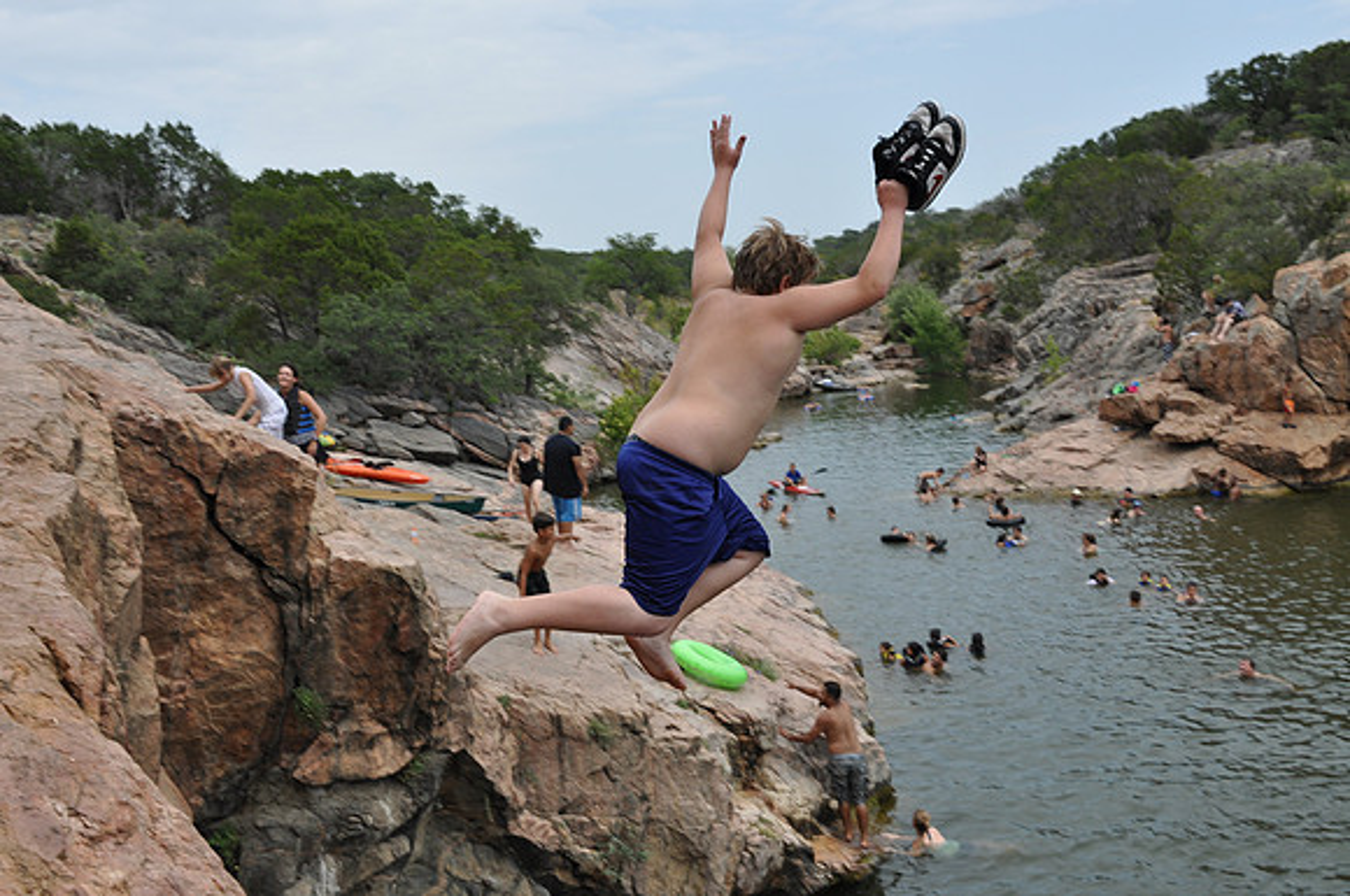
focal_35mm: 36
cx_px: 675
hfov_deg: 53.2
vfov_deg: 36.8
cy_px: 448
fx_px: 1348
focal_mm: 24
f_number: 8
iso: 200
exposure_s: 1/400
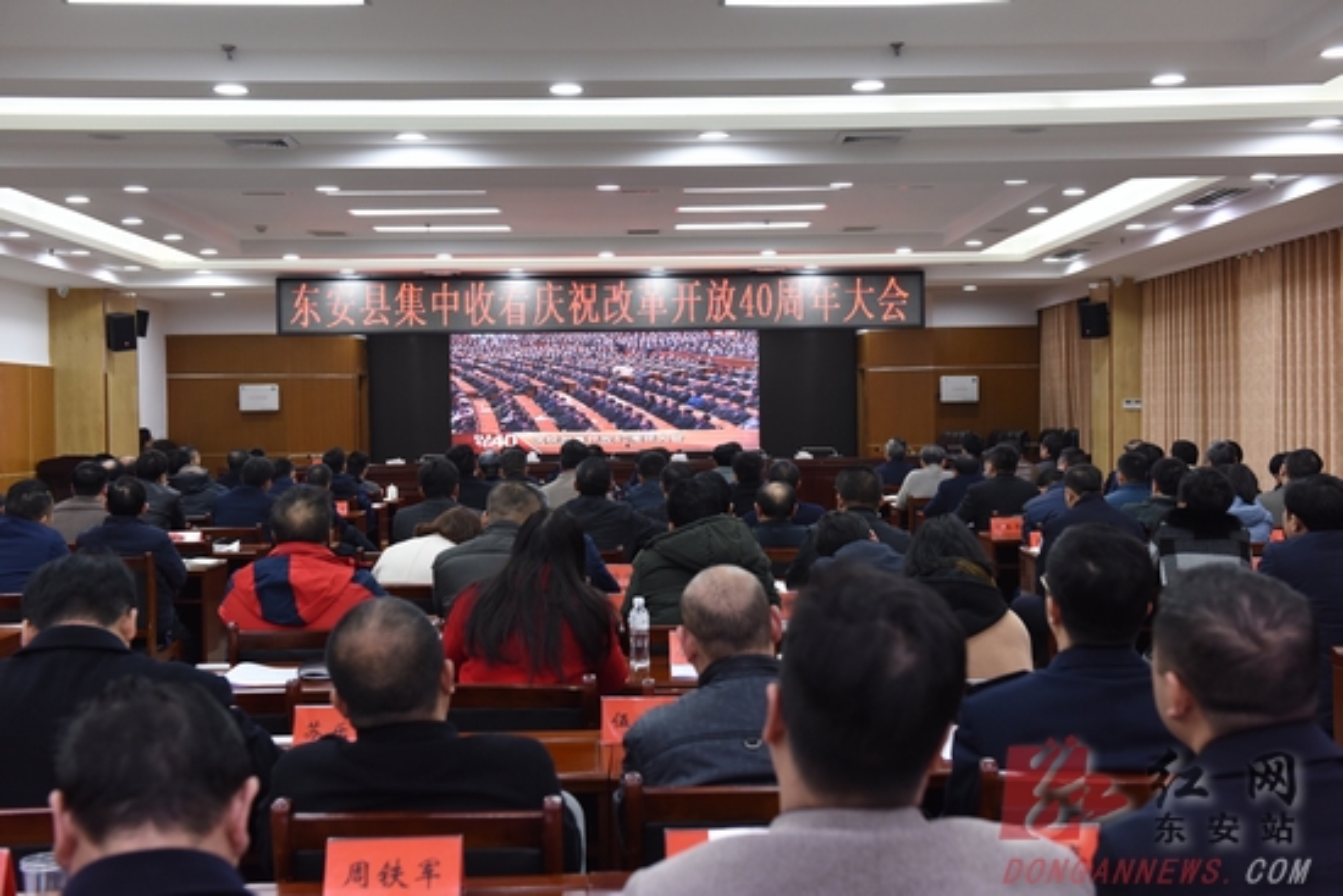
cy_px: 448
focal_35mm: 48
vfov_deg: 28.1
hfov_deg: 41.1
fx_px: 1791
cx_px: 672
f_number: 5.6
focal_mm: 48
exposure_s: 1/125
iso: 2000
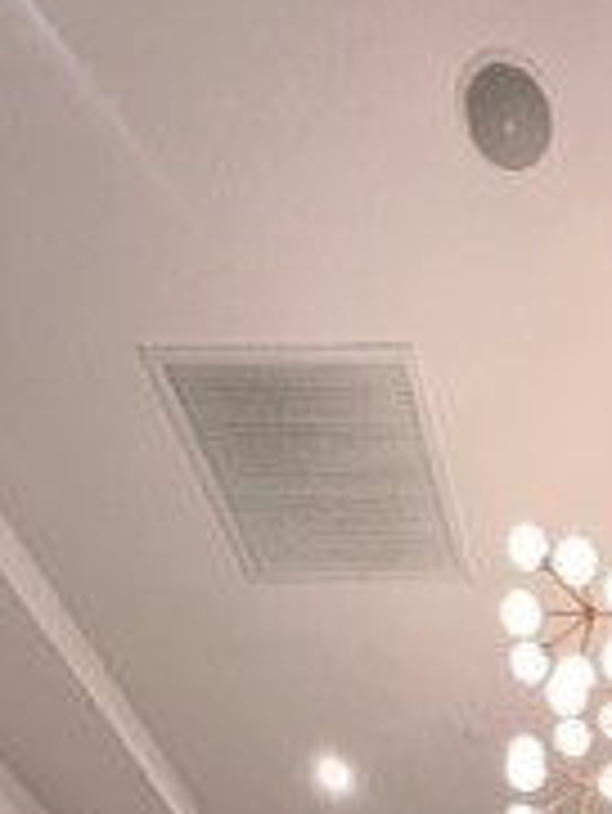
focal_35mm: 46
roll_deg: -0.2
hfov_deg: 28.1
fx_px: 1083
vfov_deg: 23.4
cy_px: 1421
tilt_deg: +7.4
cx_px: 711
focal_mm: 1.57
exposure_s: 1/60
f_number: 1.8
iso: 800
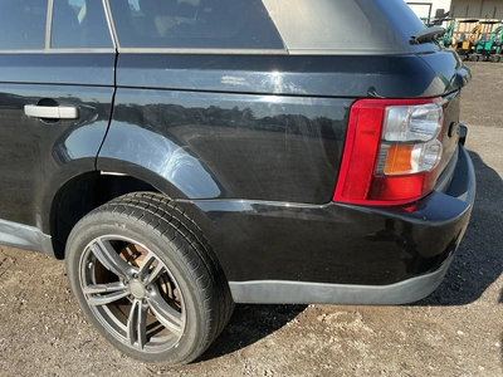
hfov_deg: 63.4
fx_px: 407
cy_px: 188
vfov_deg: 49.7
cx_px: 252
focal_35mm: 28
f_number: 1.8
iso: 25
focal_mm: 3
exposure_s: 1/568
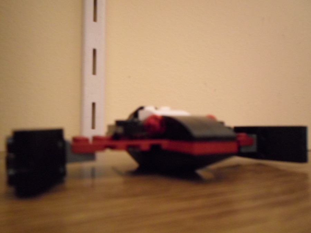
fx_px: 225
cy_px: 116
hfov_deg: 69.4
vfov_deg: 54.9
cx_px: 156
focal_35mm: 25
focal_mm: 4.5
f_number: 2.5
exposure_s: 1/3
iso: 400
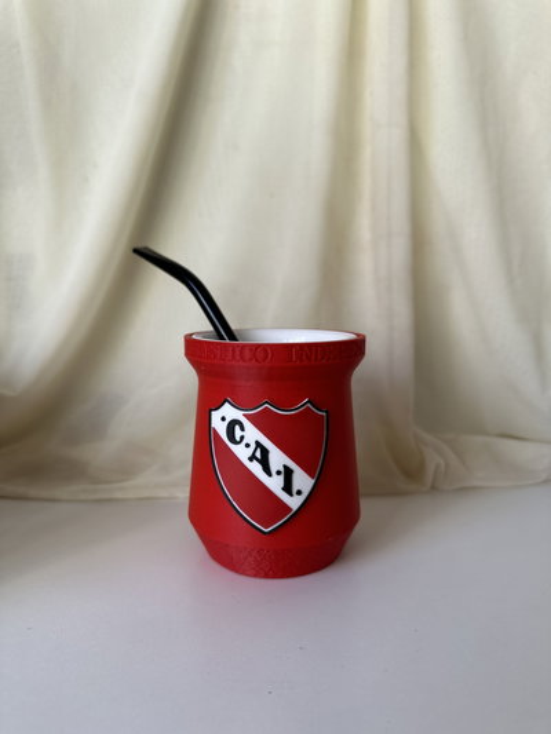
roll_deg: -1.2
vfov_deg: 71.6
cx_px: 276
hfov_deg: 56.8
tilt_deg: -8.4
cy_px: 367
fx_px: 509
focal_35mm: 24
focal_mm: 6.86
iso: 64
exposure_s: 1/146
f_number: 1.78
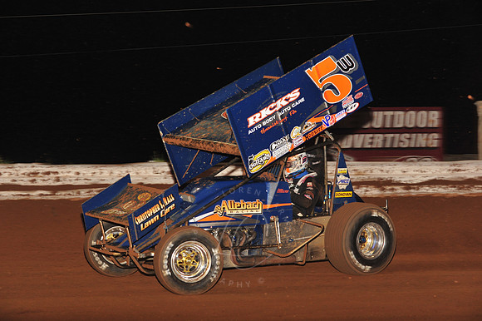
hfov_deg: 19.5
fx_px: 1405
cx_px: 241
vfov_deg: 13.0
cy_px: 160
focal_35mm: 105
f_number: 7.1
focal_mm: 105
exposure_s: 1/320
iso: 1000
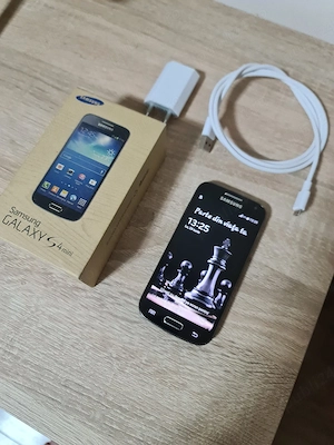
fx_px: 322
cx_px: 167
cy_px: 222
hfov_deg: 54.9
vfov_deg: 69.4
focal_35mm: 25
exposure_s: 1/100
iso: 1000
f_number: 1.8
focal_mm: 7
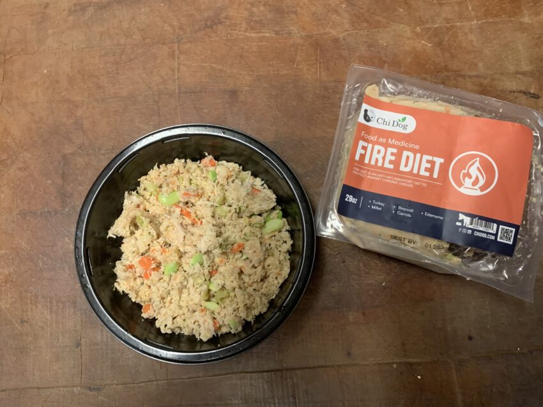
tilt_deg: -81.3
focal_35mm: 26
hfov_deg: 67.3
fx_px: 408
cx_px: 272
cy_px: 204
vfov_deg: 53.1
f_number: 1.8
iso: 400
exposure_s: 1/40
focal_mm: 4.25
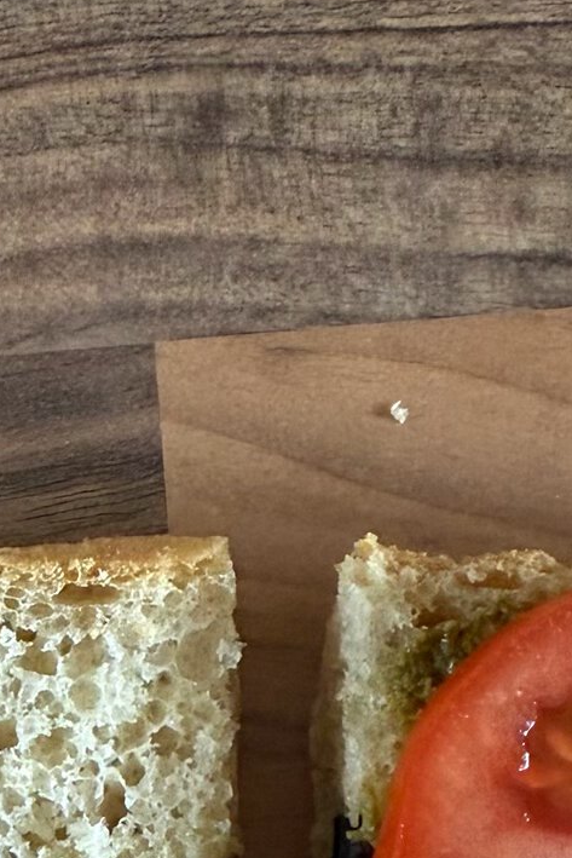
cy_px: 1078
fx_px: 1691
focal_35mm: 71
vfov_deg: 25.1
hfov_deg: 19.2
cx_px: 289
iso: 400
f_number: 2.2
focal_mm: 2.22
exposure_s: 1/50
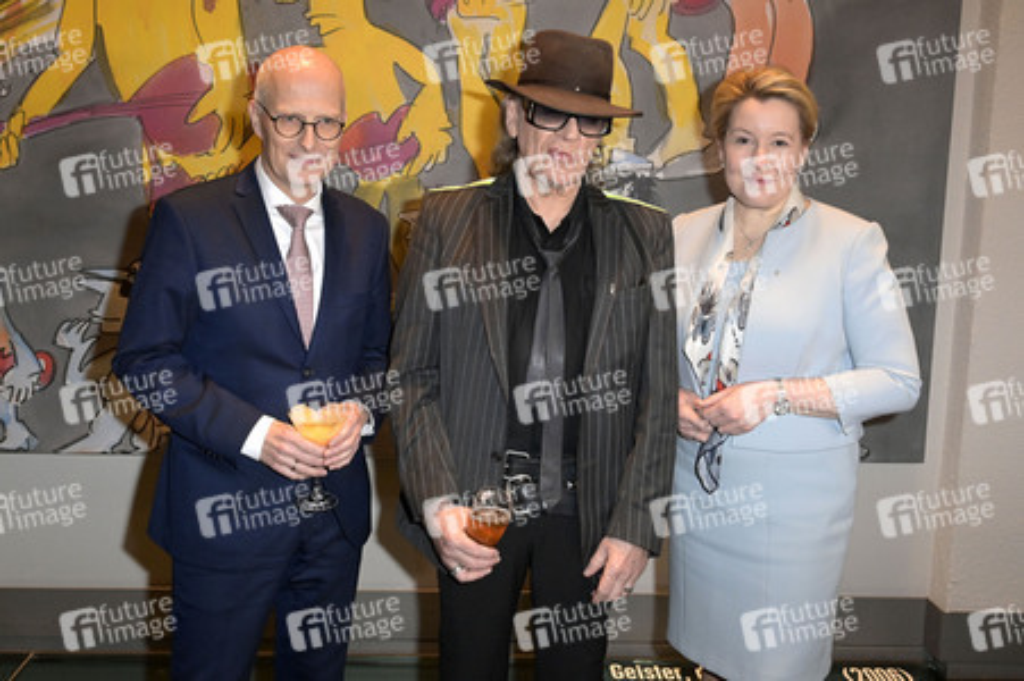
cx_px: 512
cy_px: 340
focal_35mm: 34
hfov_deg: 55.8
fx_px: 966
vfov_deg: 38.8
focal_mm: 34
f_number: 5.6
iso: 6400
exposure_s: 1/100
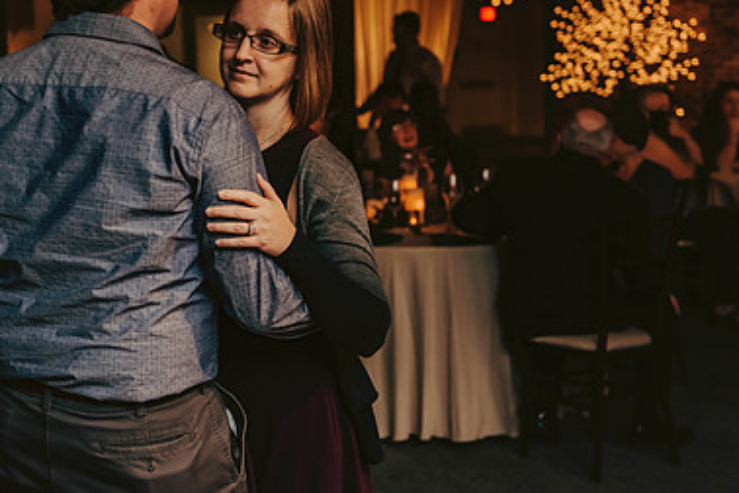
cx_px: 254
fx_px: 1416
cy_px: 167
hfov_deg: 29.1
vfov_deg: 19.7
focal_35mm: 69
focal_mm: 45
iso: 2000
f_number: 3.2
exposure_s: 1/200
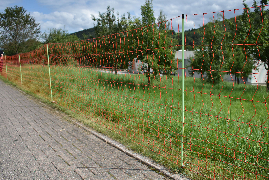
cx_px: 134
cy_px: 90
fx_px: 247
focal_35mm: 33
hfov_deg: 57.2
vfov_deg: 40.0
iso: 180
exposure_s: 1/2000
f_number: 5
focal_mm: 22
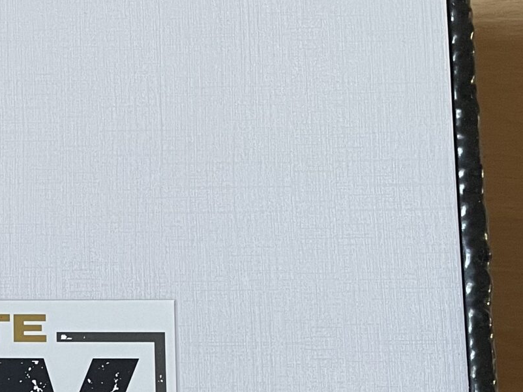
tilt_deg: -15.0
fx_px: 1254
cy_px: 494
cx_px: -101
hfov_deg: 21.9
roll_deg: -0.5
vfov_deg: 16.9
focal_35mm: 83
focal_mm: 4.2
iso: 160
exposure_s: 1/60
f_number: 1.6
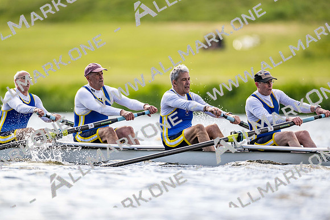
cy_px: 110
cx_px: 165
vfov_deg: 2.3
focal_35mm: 600
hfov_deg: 3.4
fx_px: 5498
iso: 450
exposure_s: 1/2500
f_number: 4
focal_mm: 600
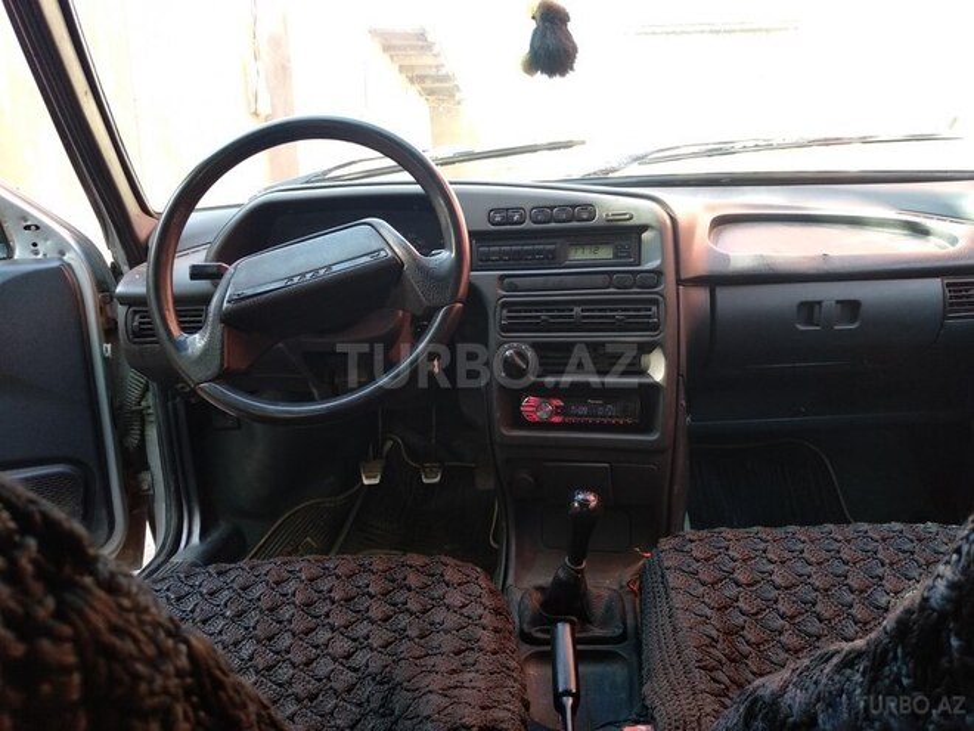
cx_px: 487
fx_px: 732
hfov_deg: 67.3
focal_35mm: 26
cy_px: 366
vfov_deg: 53.1
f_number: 2.2
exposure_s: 1/50
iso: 200
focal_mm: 3.83
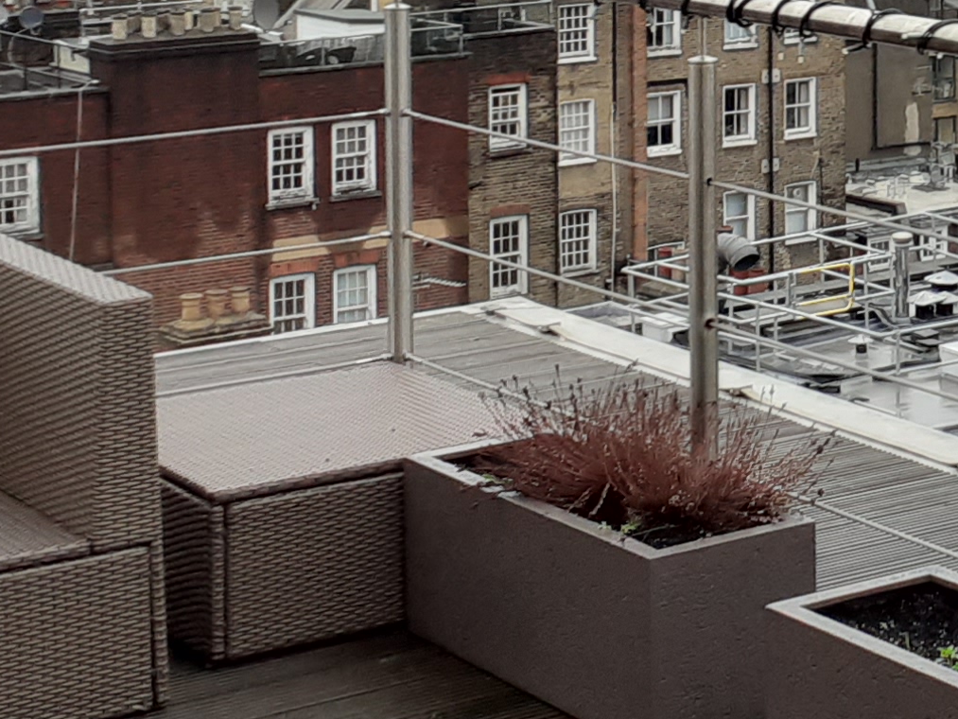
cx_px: 1112
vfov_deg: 13.2
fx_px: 3045
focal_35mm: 110
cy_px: -111
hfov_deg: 17.2
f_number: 1.9
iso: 40
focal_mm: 3.6
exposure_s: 1/206
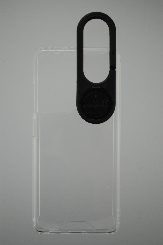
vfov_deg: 35.1
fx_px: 388
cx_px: 82
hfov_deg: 23.7
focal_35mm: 57
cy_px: 122
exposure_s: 1/40
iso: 400
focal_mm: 38
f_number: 5.3
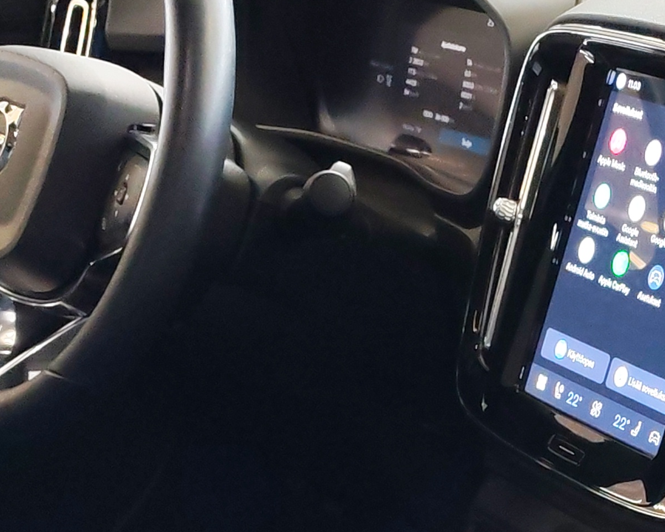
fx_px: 2224
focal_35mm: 113
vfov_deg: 13.3
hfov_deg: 16.6
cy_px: 612
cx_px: 700
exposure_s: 1/100
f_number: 1.9
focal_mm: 6.12
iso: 1000
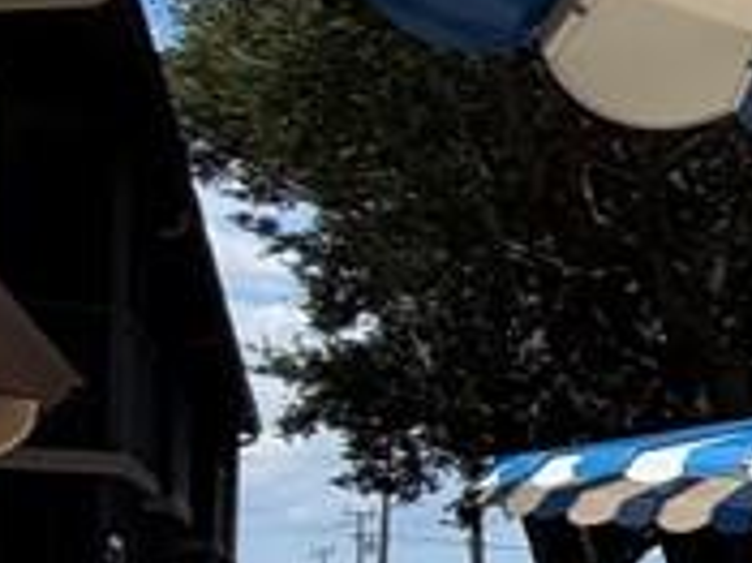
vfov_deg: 17.3
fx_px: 1780
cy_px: 645
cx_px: 2110
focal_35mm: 82
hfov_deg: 12.5
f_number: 2.2
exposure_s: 1/1368
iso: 20
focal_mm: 2.22
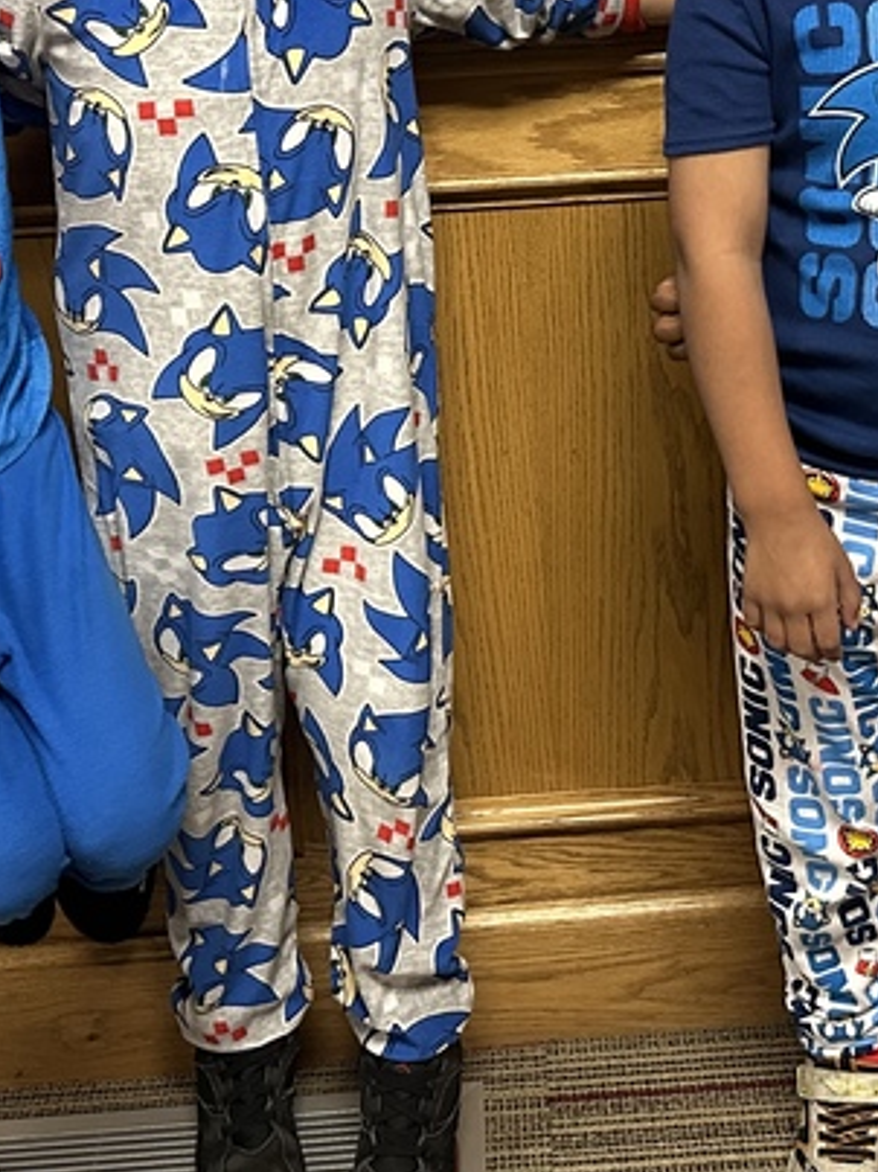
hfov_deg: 23.9
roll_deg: +2.9
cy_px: 329
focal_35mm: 61
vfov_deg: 31.3
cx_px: 570
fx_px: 2064
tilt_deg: -16.0
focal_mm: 6.86
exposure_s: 1/60
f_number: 1.78
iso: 500
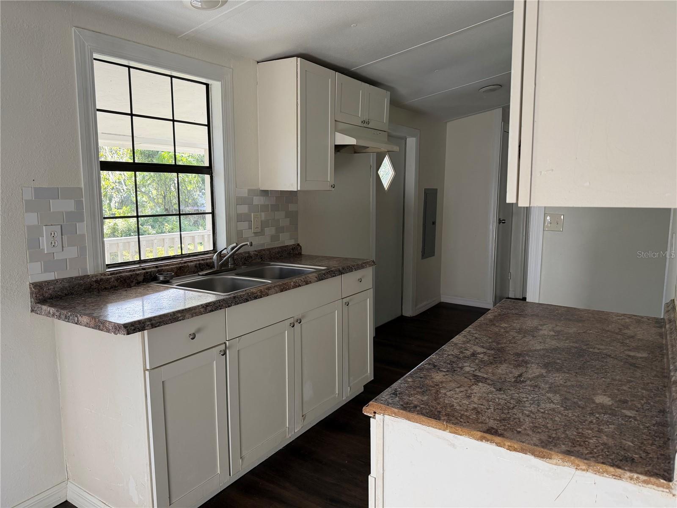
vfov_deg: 56.8
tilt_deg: -6.9
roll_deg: -1.0
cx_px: 338
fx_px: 469
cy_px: 254
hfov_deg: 71.6
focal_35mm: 24
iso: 125
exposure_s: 1/135
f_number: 1.78
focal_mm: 6.76
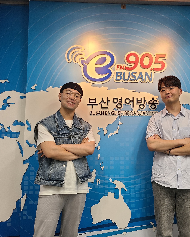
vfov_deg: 52.8
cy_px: 118
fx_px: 239
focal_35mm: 34
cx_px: 122
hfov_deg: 42.9
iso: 80
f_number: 1.8
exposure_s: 1/60
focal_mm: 5.4
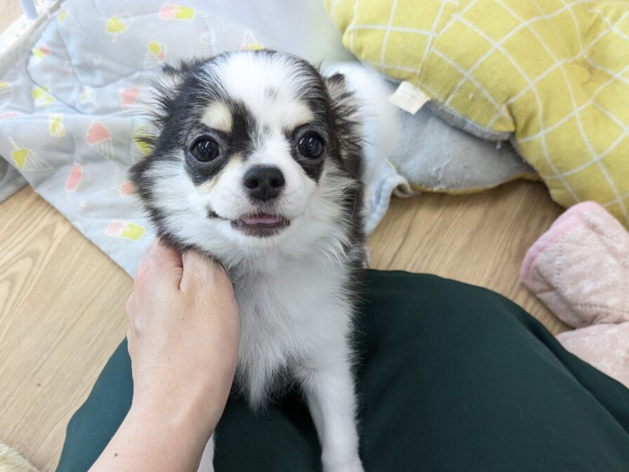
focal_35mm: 36
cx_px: 242
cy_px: 308
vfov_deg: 39.3
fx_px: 654
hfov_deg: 50.9
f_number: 1.73
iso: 134
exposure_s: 1/99.9
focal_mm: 4.38
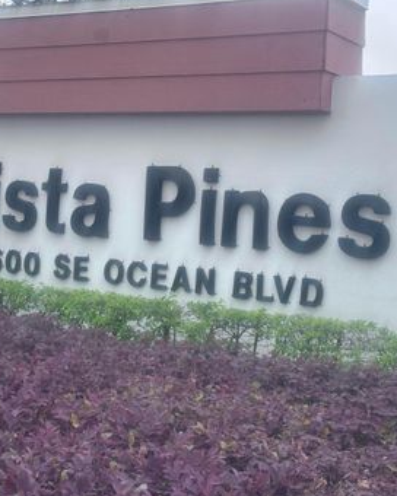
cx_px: 155
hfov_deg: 22.1
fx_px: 1013
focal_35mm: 69
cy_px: 240
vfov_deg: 27.5
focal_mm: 6.86
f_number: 1.78
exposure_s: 1/458
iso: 64
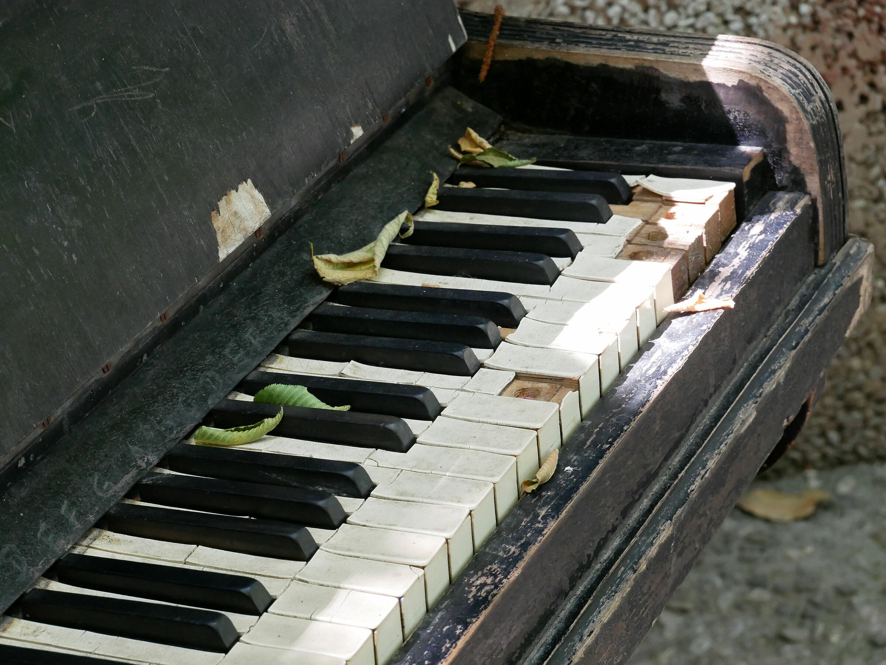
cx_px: 443
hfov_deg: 16.4
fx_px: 3073
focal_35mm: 120
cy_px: 332
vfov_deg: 12.4
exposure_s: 1/100
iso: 1600
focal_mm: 60
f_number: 8
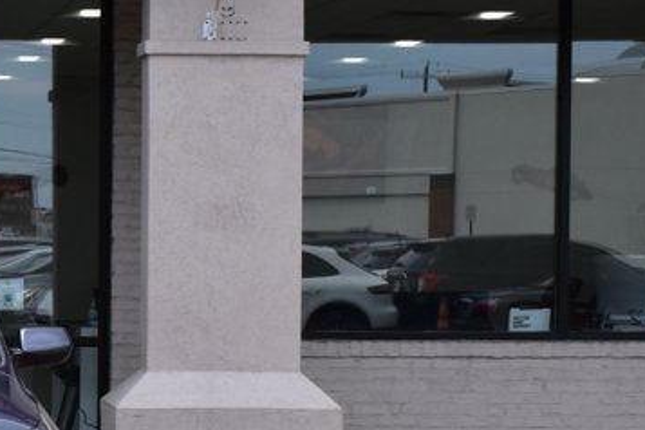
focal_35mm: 133
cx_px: -228
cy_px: 323
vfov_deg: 10.3
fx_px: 2391
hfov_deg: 14.6
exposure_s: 1/400
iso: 400
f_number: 11
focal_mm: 31
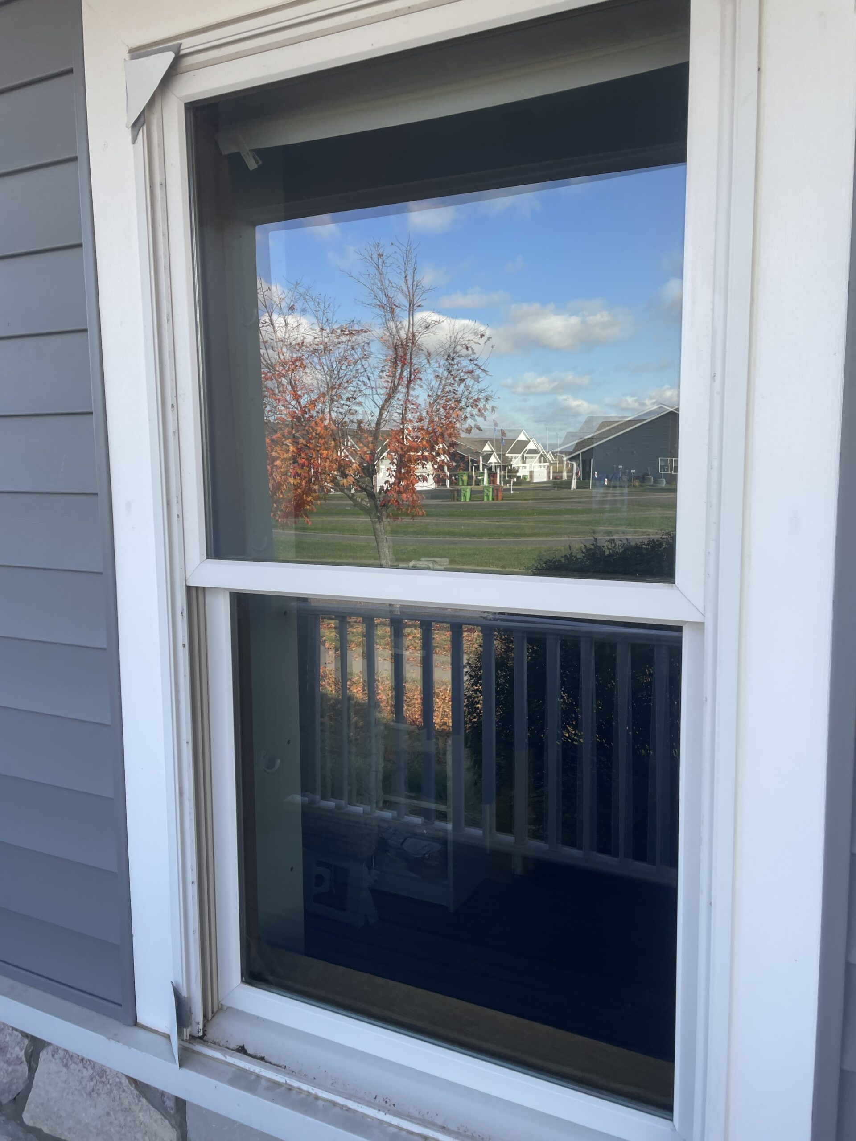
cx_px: 428
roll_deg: +1.1
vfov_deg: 67.3
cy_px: 570
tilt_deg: -5.9
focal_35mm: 26
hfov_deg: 53.1
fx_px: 857
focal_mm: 4.2
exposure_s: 1/397
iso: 32
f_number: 1.6
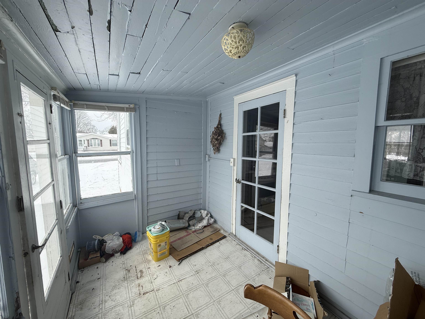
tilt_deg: -4.5
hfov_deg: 102.1
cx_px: 212
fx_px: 172
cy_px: 160
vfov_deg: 85.7
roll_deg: -0.3
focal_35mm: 14
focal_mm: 2.22
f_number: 2.2
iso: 64
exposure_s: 1/554
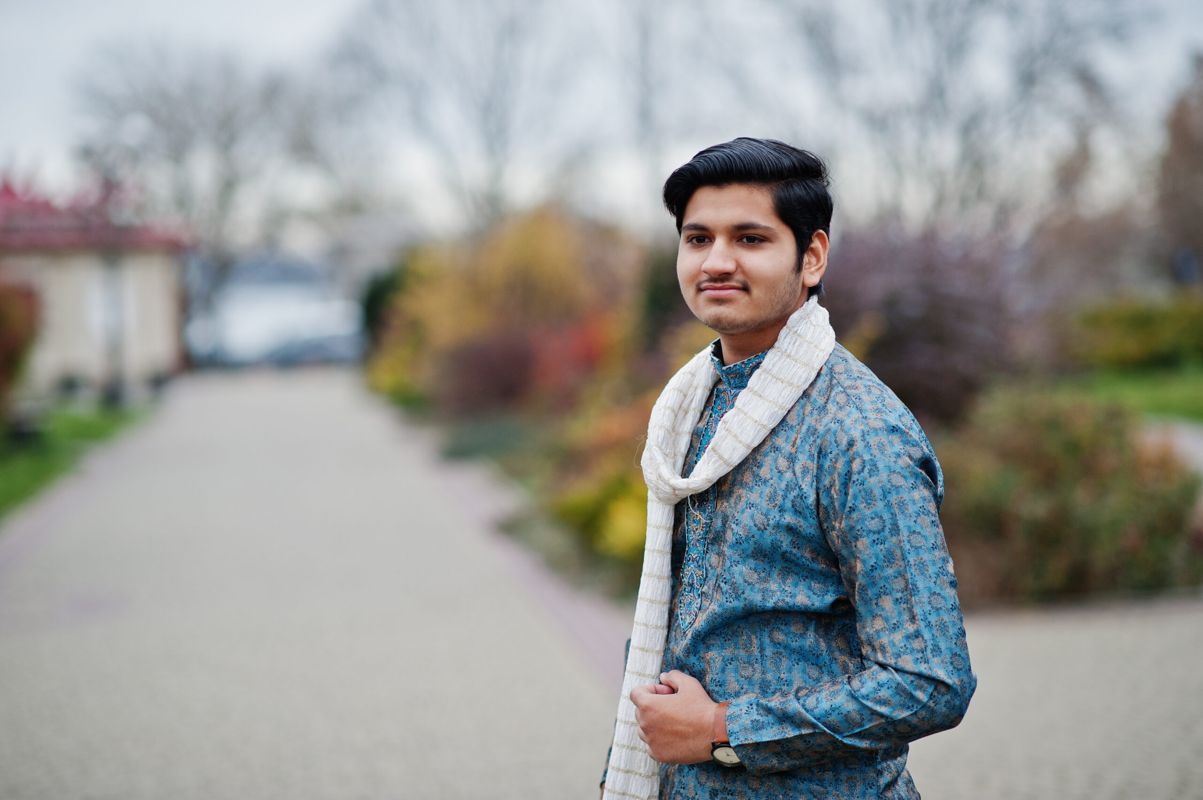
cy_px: 400
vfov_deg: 16.0
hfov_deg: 23.9
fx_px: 2838
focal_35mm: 85
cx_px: 602
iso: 200
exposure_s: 1/1250
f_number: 2
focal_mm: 85
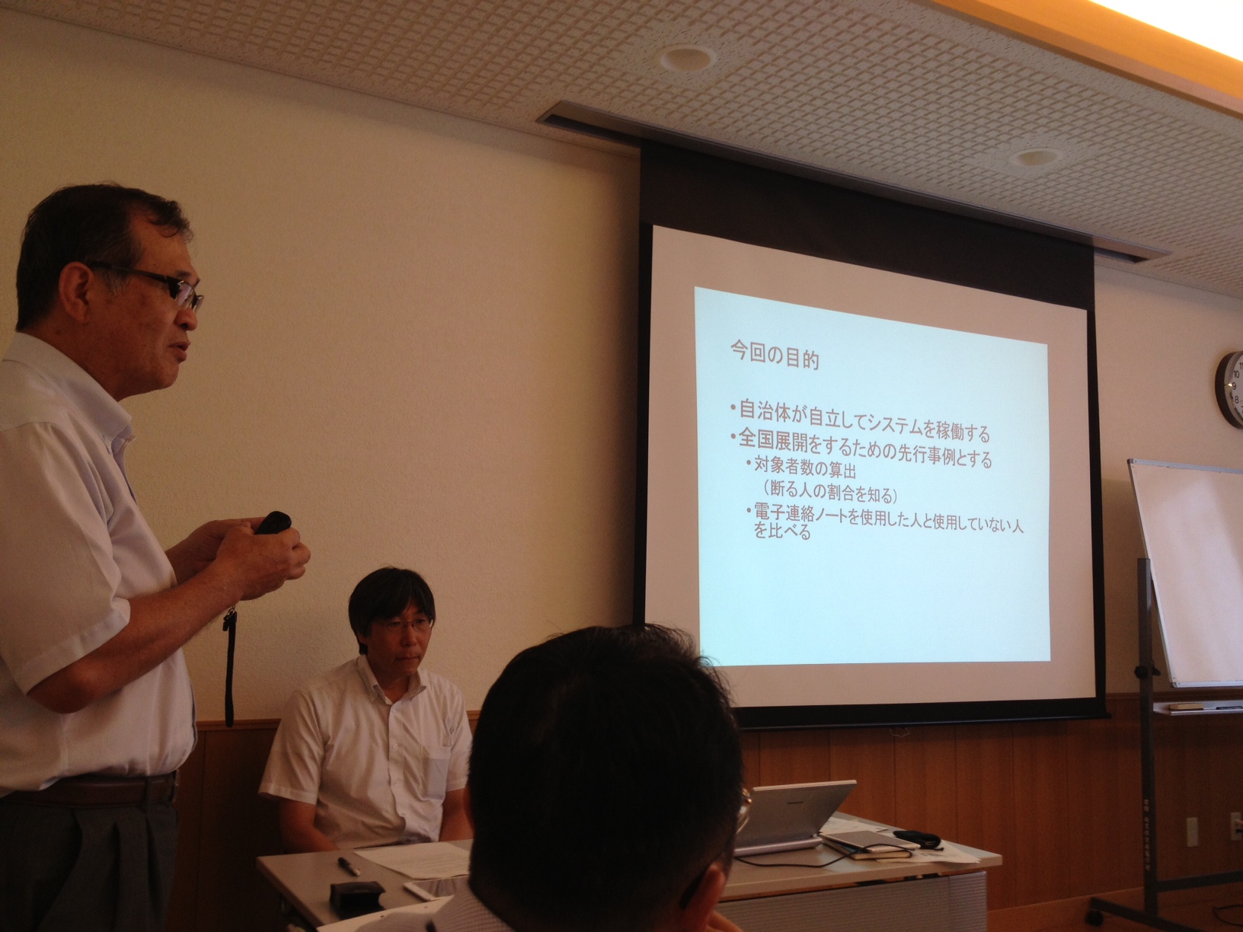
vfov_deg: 40.7
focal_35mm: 35
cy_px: 466
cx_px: 622
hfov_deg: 52.6
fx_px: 1257
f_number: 2.4
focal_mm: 4.28
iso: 64
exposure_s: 1/60
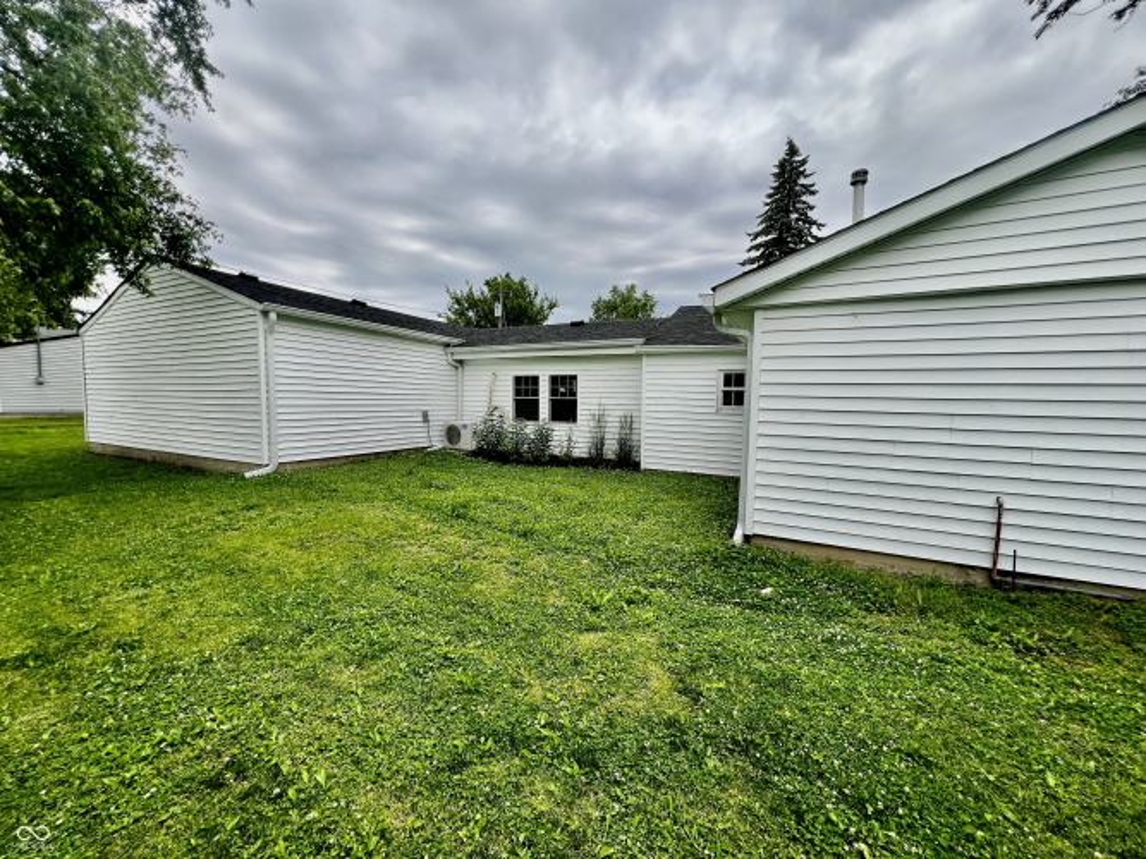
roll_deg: -1.2
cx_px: 573
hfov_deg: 106.2
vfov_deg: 89.9
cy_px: 430
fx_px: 430
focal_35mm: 13
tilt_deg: -3.8
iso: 32
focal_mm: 1.57
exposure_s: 1/1143
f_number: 1.8
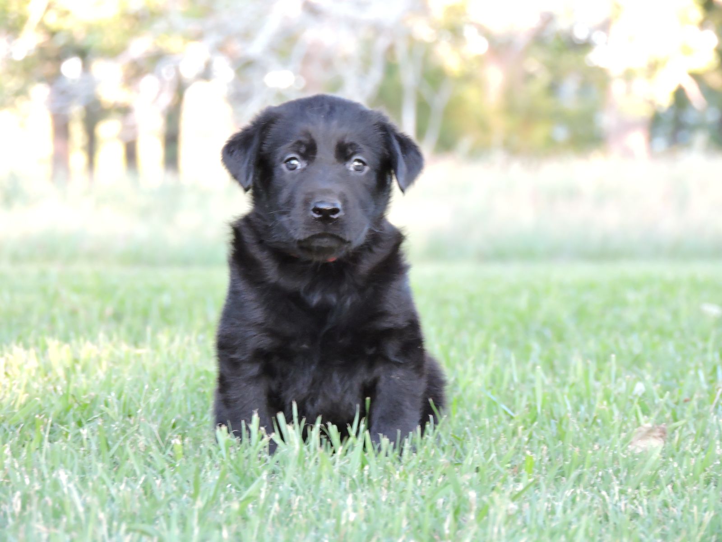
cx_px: 361
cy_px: 271
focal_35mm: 300
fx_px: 6257
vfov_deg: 5.0
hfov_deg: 6.6
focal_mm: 53.5
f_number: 4.8
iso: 800
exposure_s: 1/80
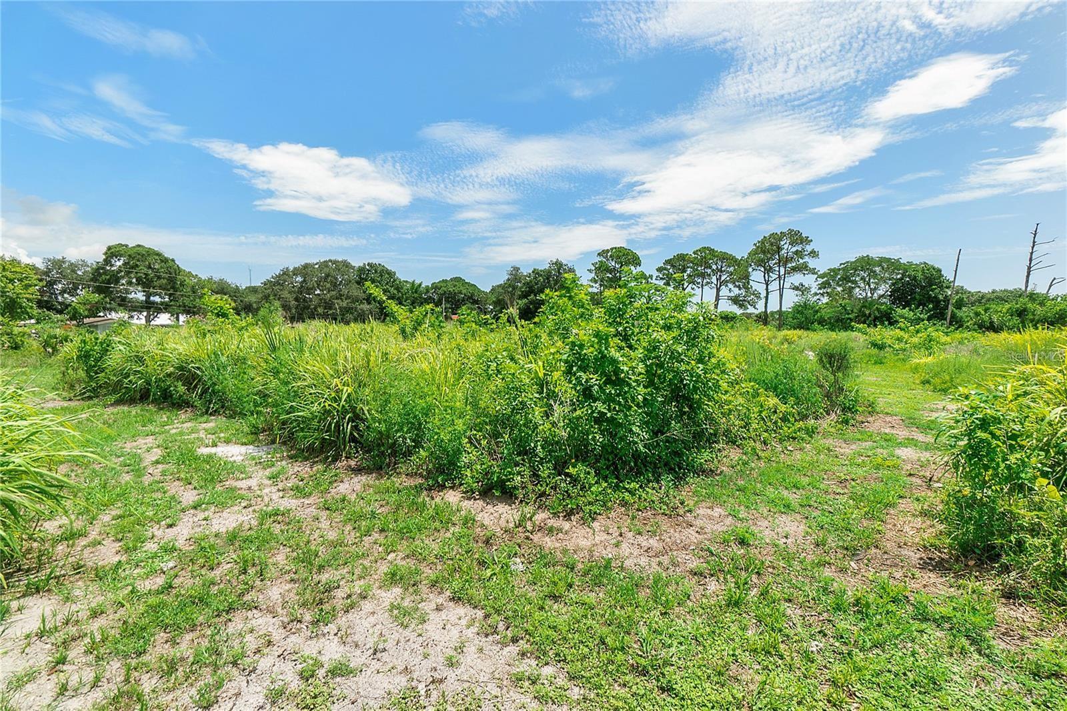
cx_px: 534
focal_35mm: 15
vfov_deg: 77.3
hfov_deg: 100.4
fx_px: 444
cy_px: 356
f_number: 13
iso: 100
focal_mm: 10
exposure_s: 1/160
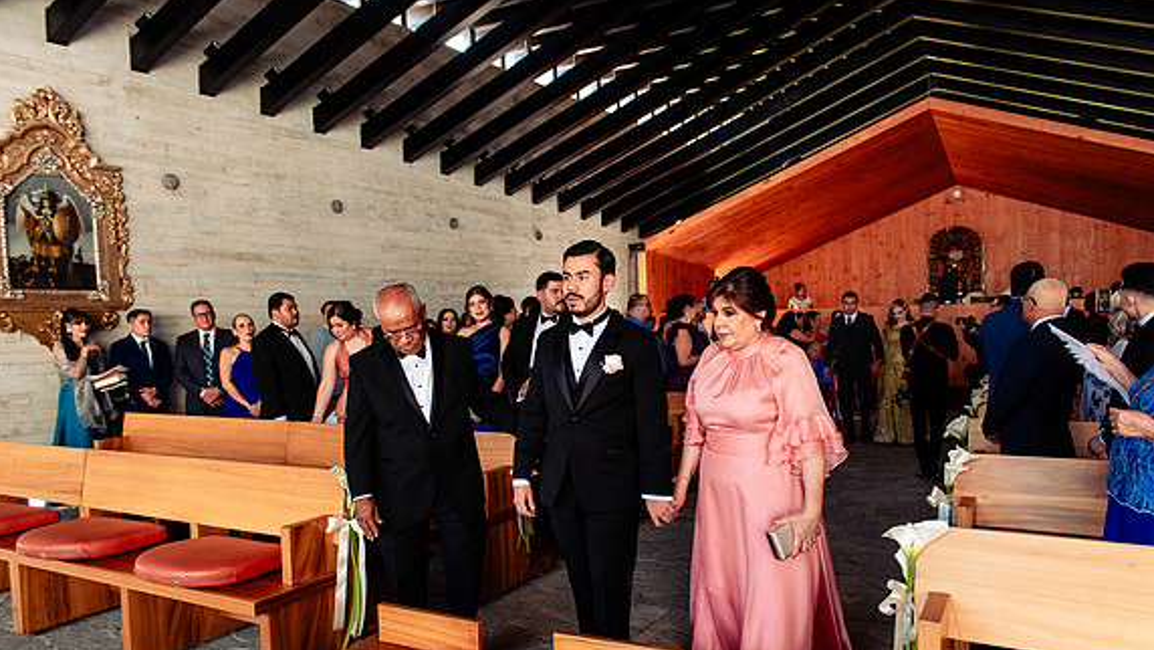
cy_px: 380
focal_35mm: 26
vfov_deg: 44.2
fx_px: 796
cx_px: 578
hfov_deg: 71.9
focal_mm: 24
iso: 640
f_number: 3.5
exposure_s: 1/250
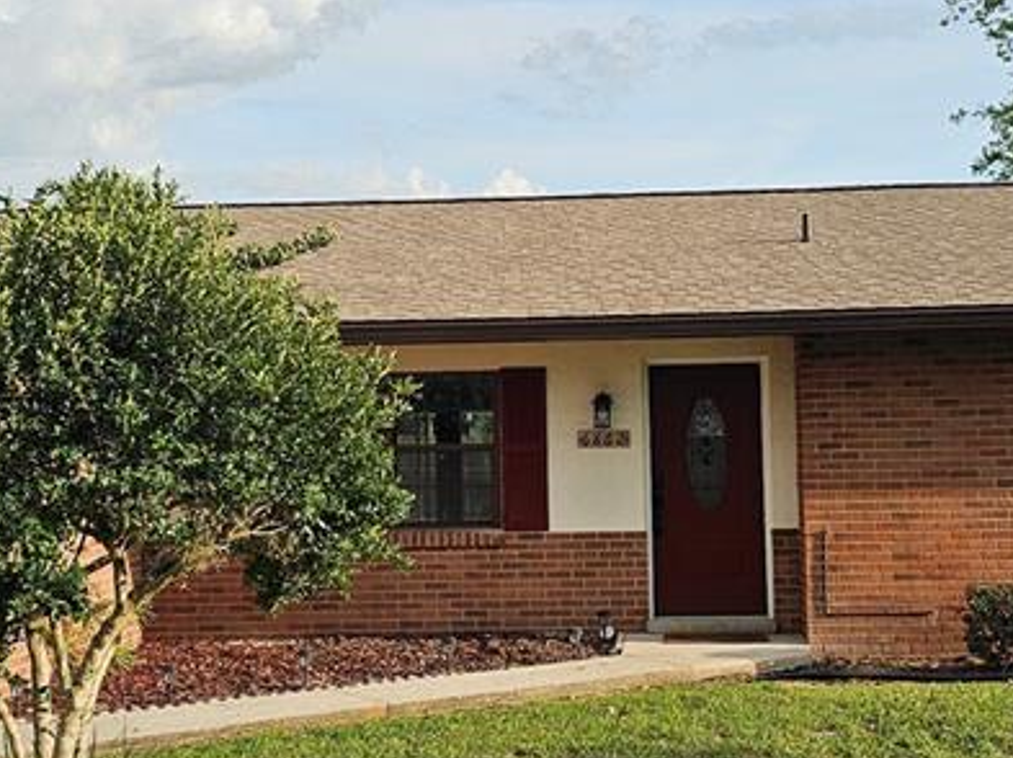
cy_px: 407
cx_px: 546
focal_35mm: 60
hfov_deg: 32.2
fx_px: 1754
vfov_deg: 24.4
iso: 50
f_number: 1.7
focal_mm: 6.3
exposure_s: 1/2000
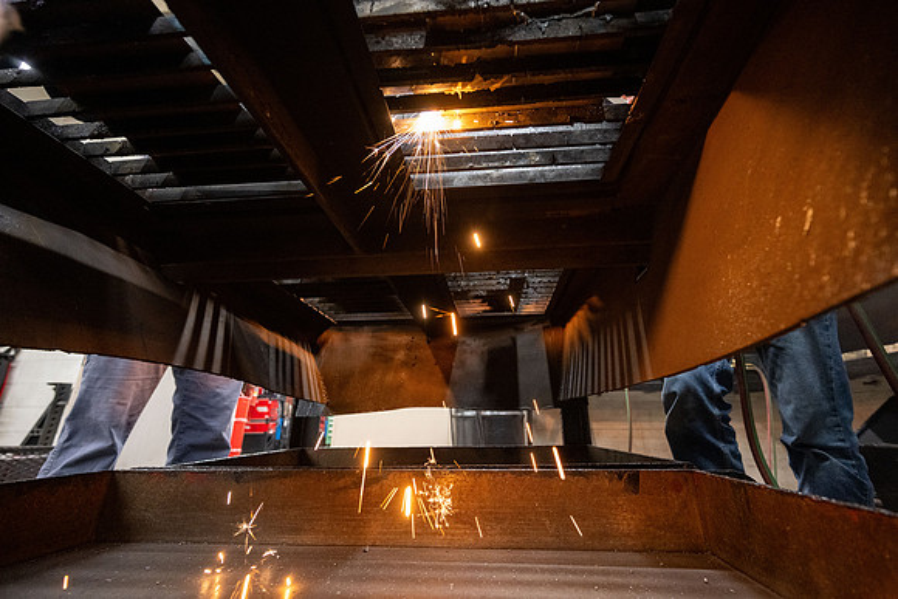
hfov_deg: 102.0
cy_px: 299
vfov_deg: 79.0
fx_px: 363
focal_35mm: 15
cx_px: 459
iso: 2500
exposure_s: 1/125
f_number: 4
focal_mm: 14
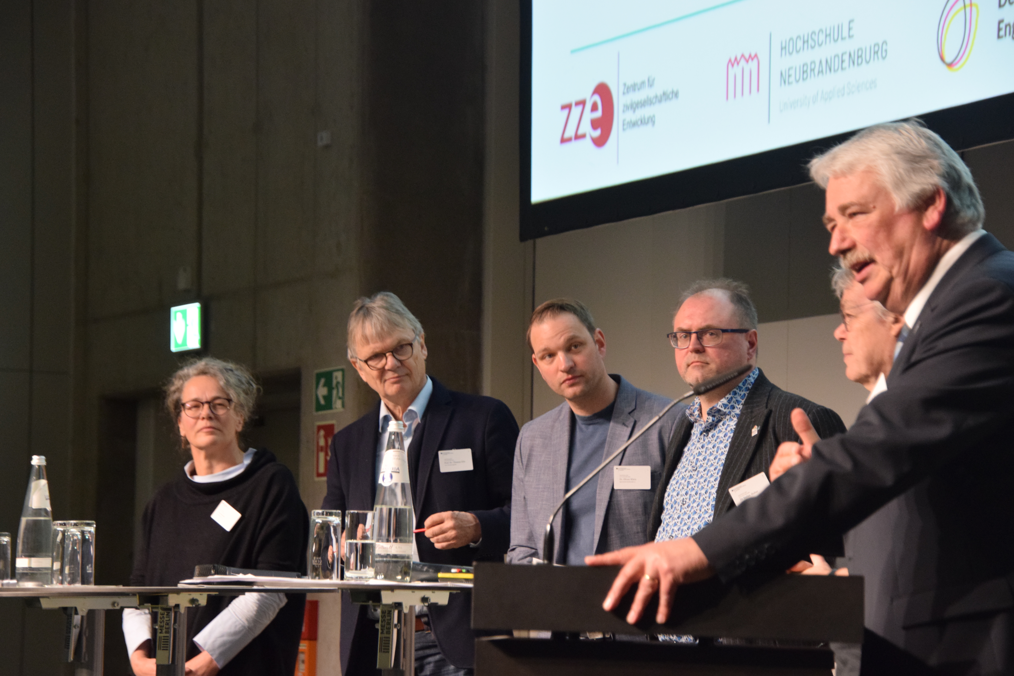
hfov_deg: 13.7
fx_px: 4225
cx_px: 507
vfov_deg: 9.1
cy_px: 338
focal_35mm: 150
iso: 1600
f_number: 5
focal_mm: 100
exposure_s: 1/50
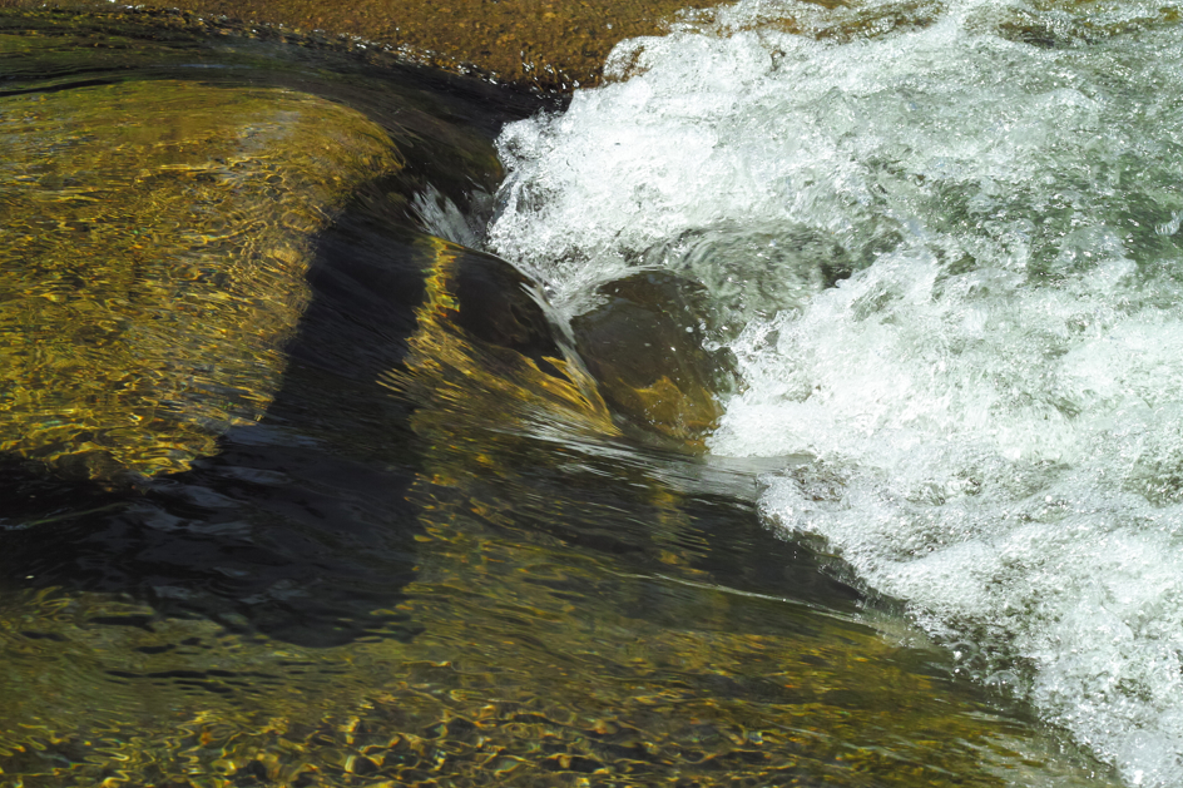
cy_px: 315
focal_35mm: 61
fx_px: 2004
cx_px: 510
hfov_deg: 32.8
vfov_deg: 22.2
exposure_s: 1/400
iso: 200
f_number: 8
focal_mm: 30
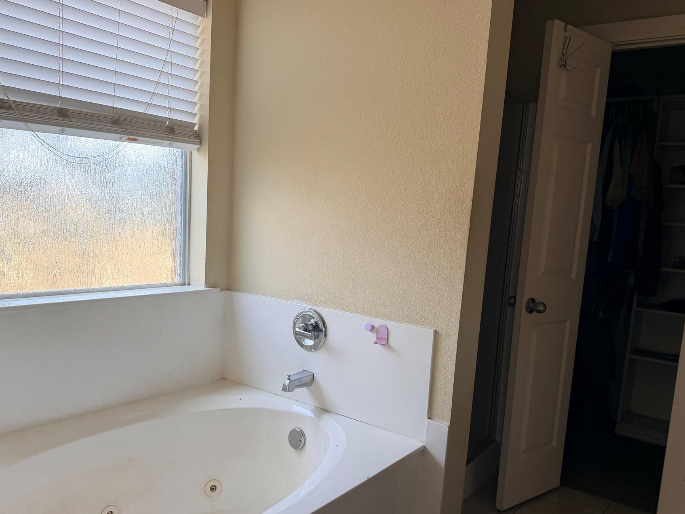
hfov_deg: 61.6
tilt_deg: -6.5
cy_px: 284
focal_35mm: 29
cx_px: 327
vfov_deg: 48.1
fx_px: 574
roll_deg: -1.6
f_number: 1.78
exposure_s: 1/186
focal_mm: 6.76
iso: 100
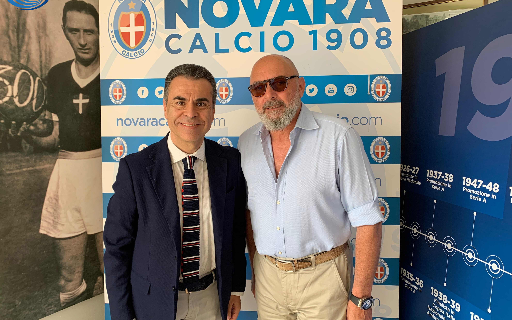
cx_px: 256
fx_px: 391
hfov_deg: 66.5
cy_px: 156
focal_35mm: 28
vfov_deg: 44.5
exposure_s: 1/121
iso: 80
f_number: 1.8
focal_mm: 4.25
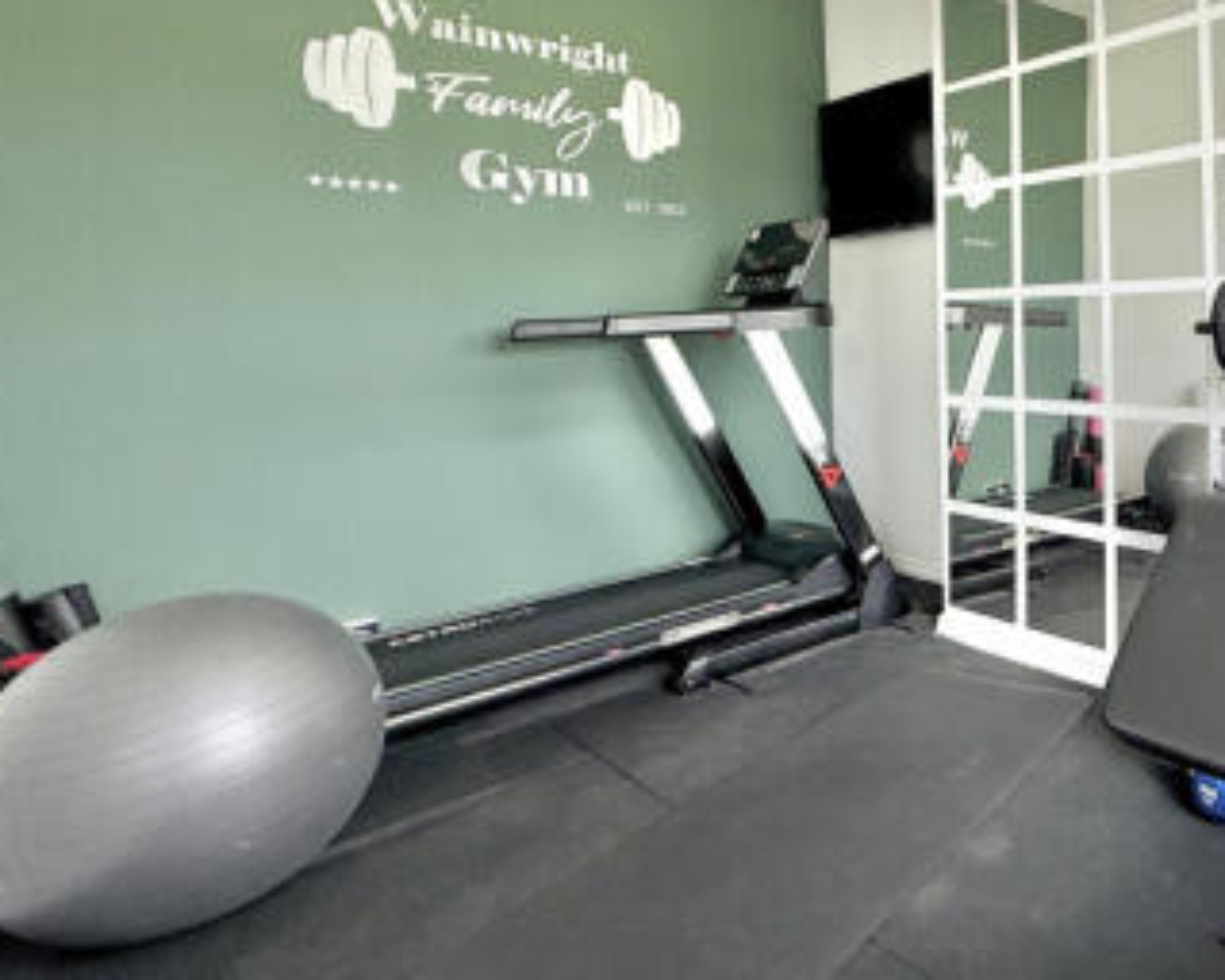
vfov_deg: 55.4
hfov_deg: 58.6
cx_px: 1093
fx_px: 906
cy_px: 313
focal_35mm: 25
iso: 50
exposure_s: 1/99
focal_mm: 2.22
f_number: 2.2
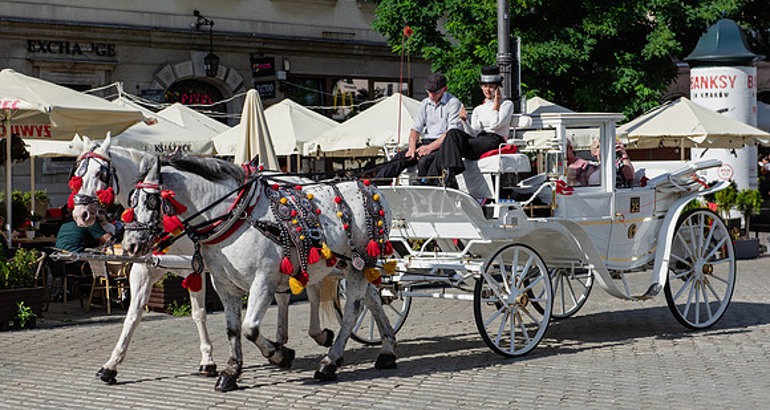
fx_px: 1707
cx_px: 388
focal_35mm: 85
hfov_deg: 25.4
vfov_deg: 13.7
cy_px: 211
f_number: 5.6
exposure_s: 1/2000
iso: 400
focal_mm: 70
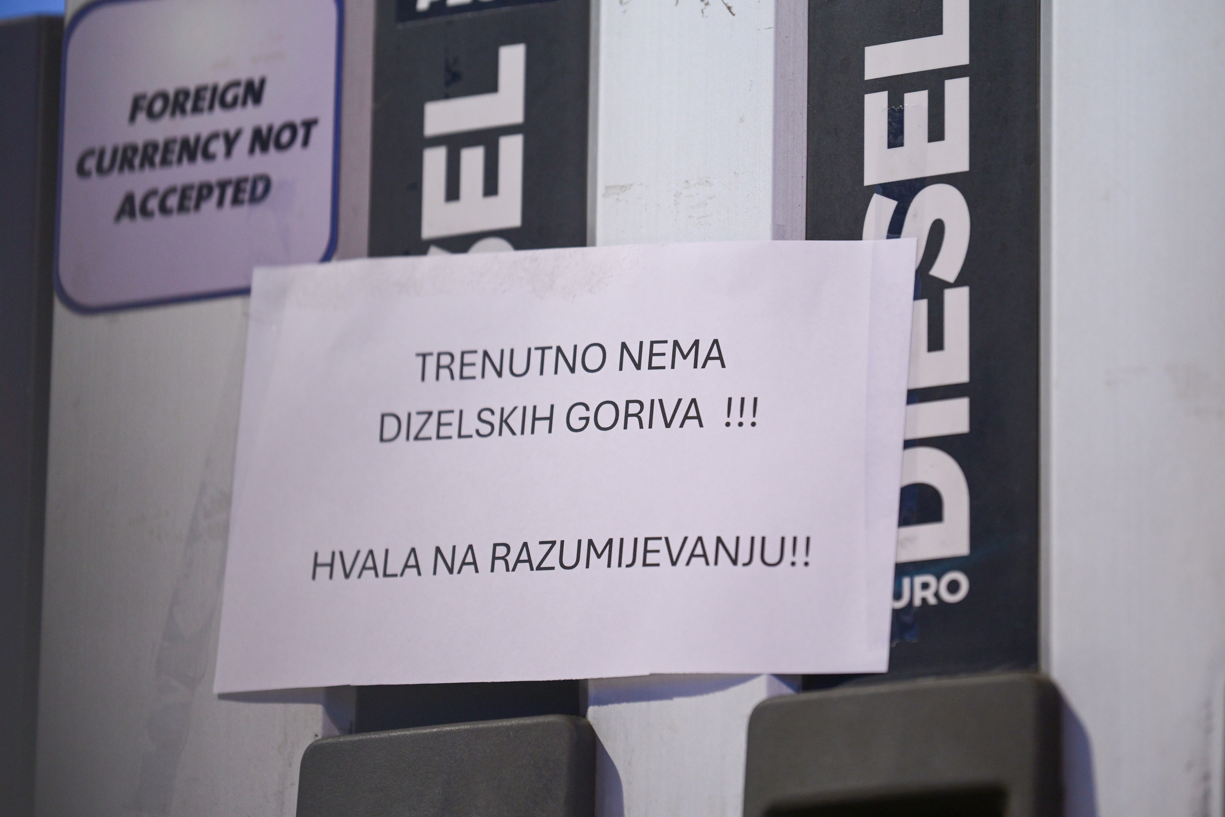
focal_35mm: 201
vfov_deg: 6.8
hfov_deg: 10.2
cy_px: 407
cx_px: 614
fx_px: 6840
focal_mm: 200
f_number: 2.8
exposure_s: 1/60
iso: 1250
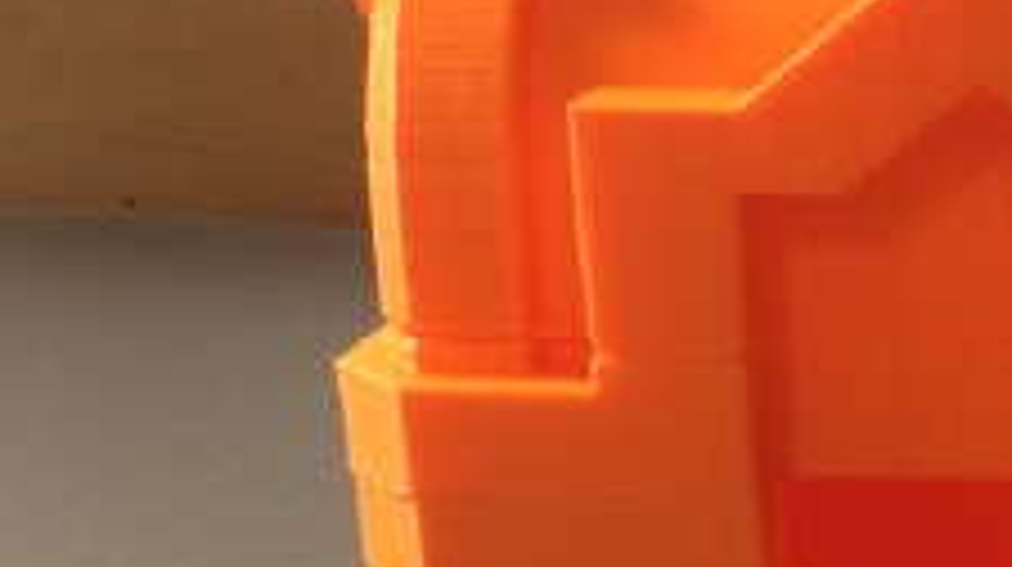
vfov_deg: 14.2
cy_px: 626
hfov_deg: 24.3
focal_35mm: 83
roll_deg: +2.2
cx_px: 1052
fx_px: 2225
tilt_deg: -22.4
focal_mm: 3.3
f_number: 2.4
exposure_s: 1/24
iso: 64
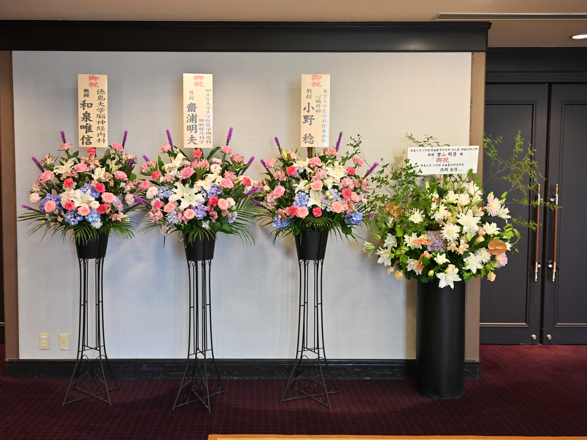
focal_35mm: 36
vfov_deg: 39.7
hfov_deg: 51.3
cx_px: 263
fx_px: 610
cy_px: 219
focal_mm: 33
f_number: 4
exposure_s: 1/80
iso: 2500
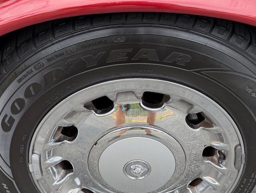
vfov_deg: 35.7
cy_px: 125
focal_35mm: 40
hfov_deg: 46.8
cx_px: 136
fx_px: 296
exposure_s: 1/742
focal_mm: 6.76
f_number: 1.78
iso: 100
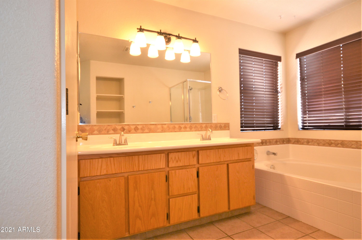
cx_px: 181
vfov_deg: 63.0
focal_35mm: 20
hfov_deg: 85.5
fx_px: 196
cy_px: 120
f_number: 4.5
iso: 500
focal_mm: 13
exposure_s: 1/60
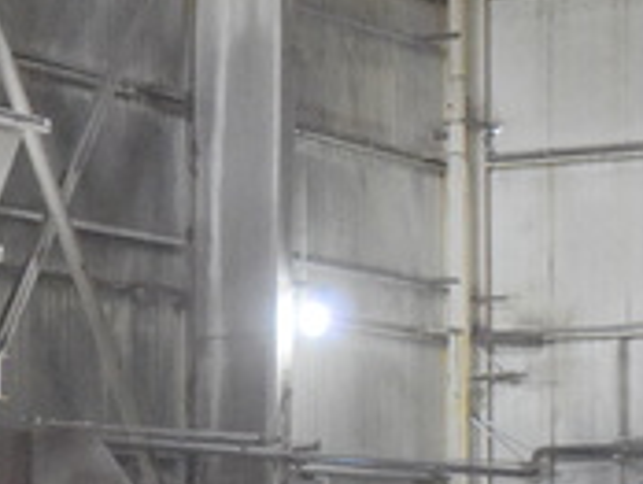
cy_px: 334
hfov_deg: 12.4
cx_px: -55
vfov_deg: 9.5
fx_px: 2920
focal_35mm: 157
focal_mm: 38
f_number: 4.8
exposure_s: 1/125
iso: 4500
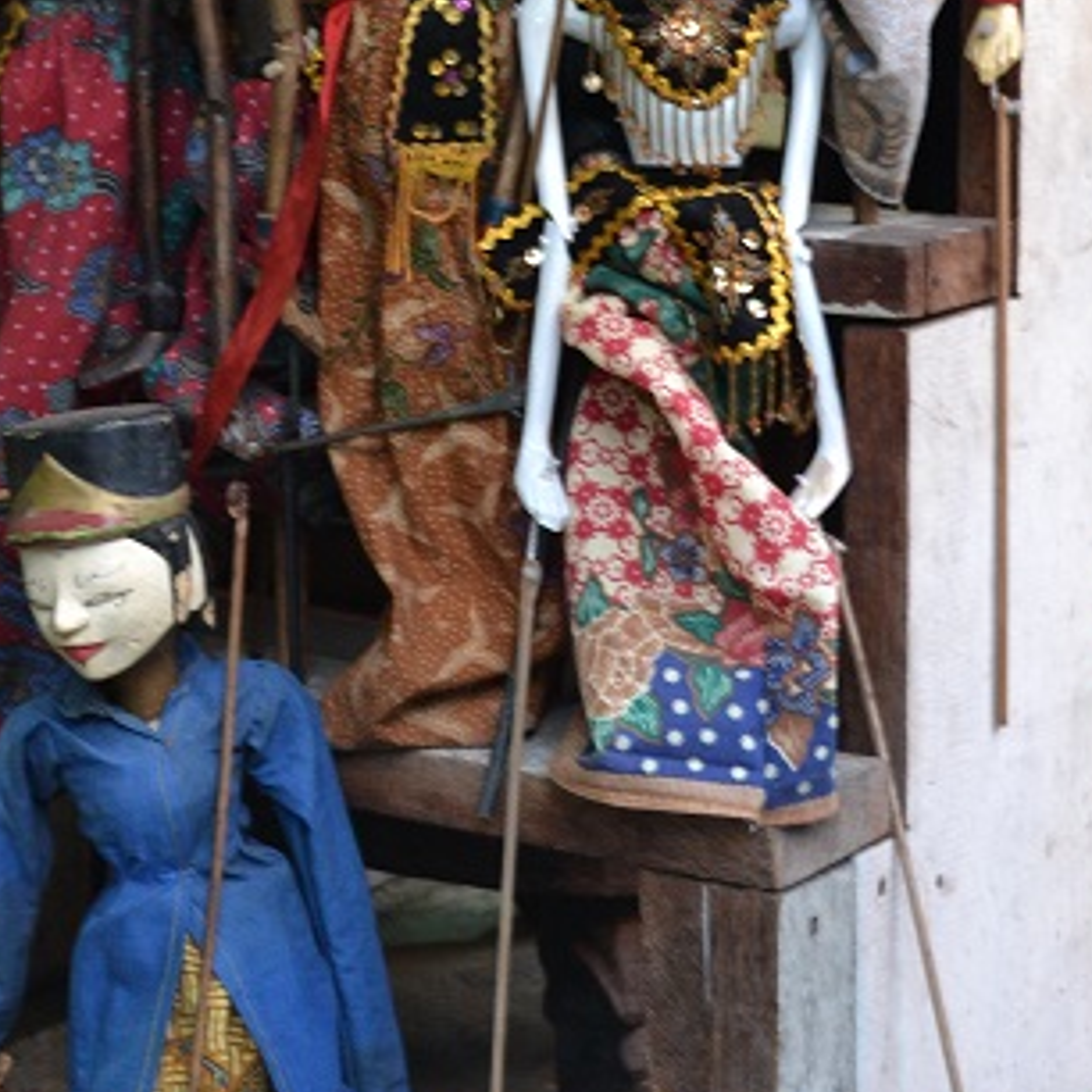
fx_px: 4104
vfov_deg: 15.0
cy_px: 175
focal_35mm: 115
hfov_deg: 15.0
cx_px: 171
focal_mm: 32
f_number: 4.8
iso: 800
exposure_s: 1/3
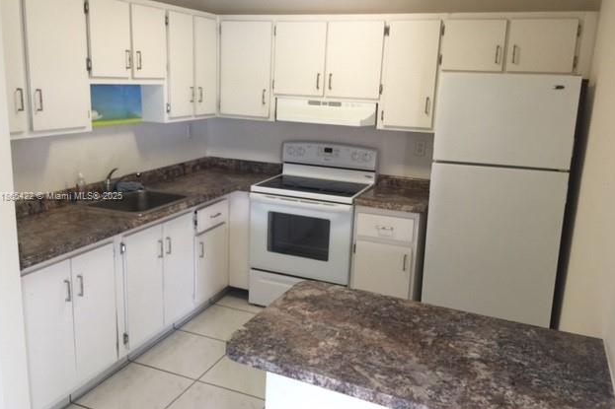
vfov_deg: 42.3
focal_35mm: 31
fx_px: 529
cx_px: 302
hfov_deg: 60.3
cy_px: 197
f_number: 2.2
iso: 50
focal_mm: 4.15
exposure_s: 1/30
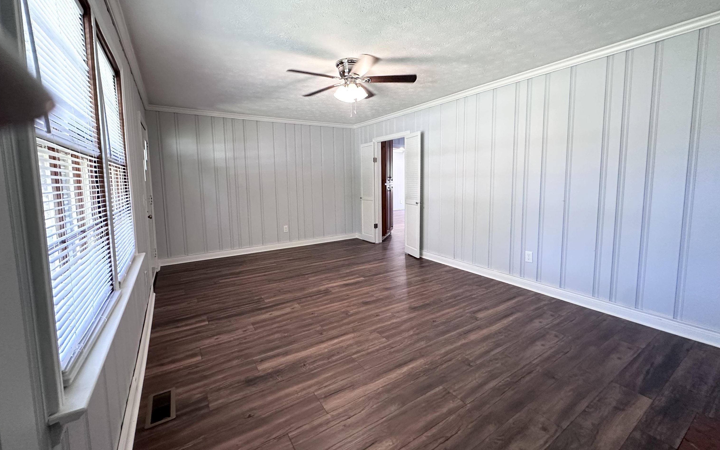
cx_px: 357
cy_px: 208
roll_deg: +0.9
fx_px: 294
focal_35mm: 15
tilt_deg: -6.2
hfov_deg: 101.5
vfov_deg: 74.7
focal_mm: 2.22
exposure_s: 1/60
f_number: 2.2
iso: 250
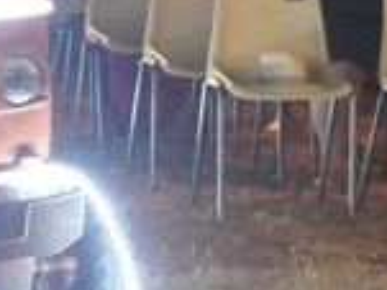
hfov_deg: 5.7
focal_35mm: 334
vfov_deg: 4.3
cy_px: -476
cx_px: 910
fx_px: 3735
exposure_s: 1/50
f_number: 2.8
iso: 12800
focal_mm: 40.9
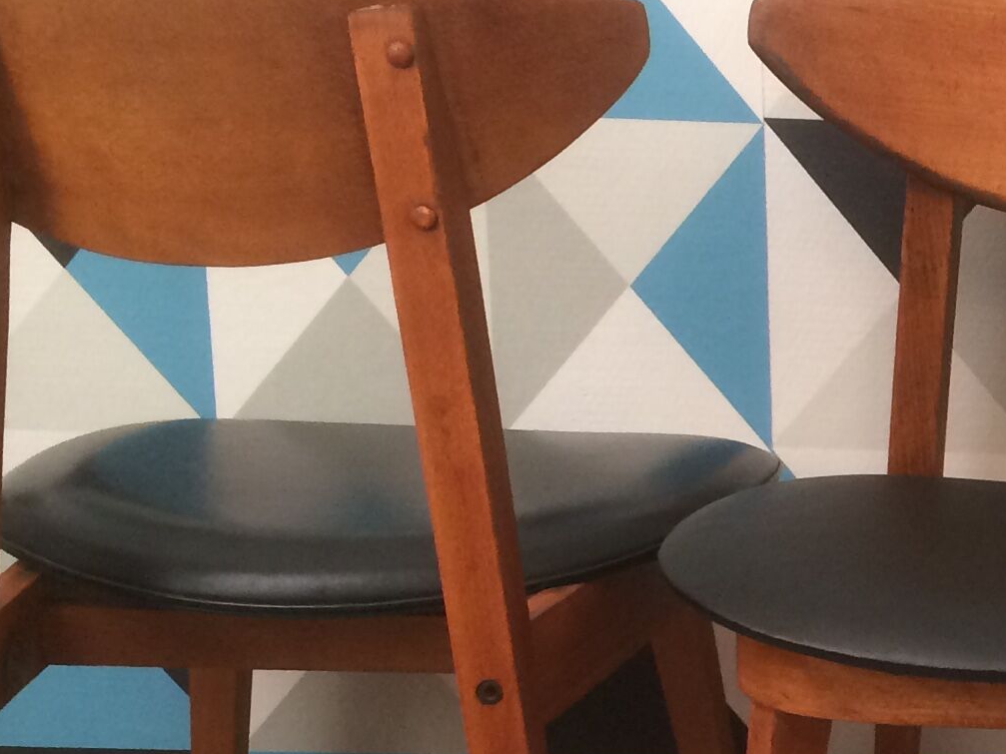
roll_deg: -3.0
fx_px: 2731
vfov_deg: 15.6
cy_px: 644
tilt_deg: -15.7
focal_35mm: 94
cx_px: 1402
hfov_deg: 18.9
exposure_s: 1/33
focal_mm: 4.15
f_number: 2.2
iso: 80
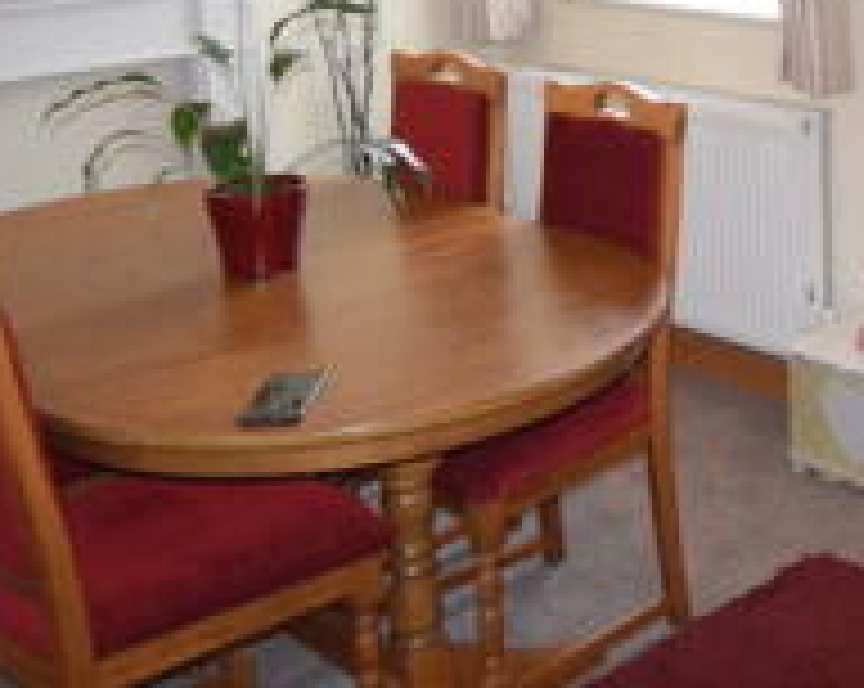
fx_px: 1598
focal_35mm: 63
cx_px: 844
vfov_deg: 23.4
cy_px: 16
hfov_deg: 28.6
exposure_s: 1/60
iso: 1800
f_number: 4.5
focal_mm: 13
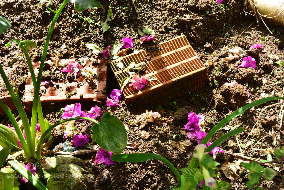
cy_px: 95
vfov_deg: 25.0
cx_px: 142
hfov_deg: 36.9
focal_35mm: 54
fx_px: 426
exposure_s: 1/100
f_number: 8
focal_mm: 36
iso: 100
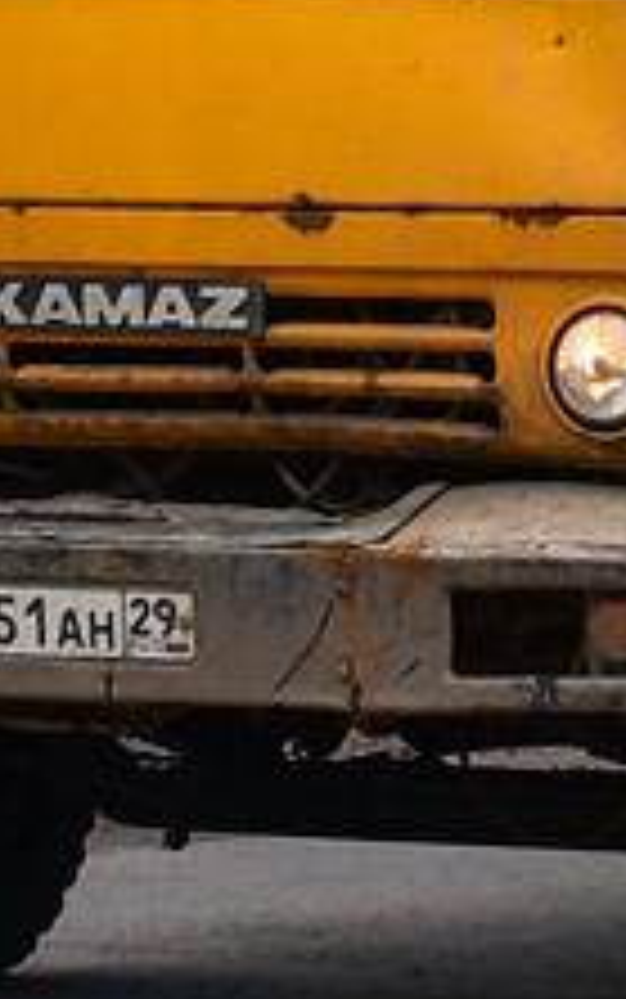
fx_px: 10496
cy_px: -338
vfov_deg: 5.4
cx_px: 883
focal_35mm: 385
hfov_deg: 3.4
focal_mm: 70
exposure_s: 1/1250
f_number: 6.3
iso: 250
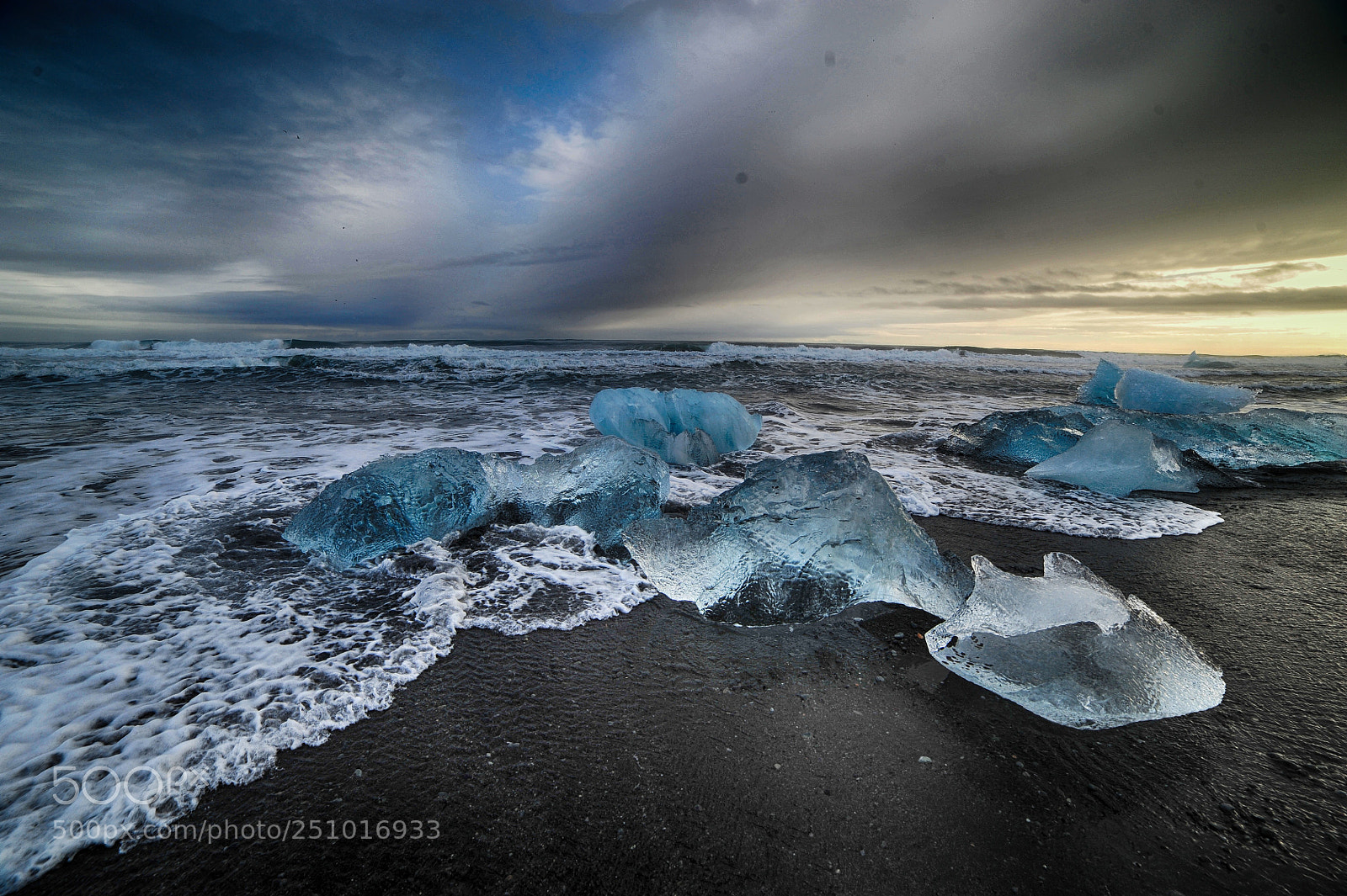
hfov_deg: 104.3
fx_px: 524
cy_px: 448
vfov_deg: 81.1
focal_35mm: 14
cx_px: 674
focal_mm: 14
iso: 200
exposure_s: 1/250
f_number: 10
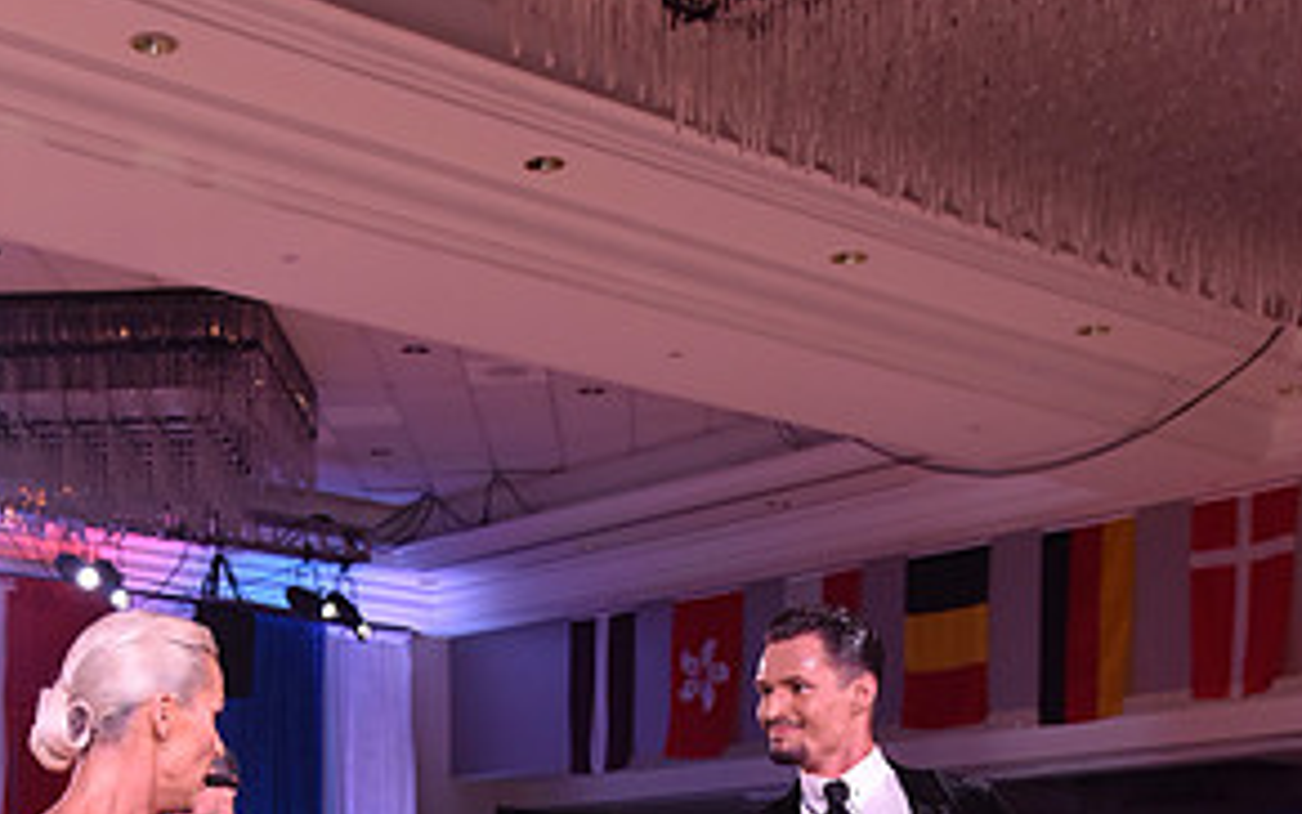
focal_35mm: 69
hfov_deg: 29.7
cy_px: 1167
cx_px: 485
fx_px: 2449
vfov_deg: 17.3
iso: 1250
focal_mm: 34
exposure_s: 1/250
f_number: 4.5
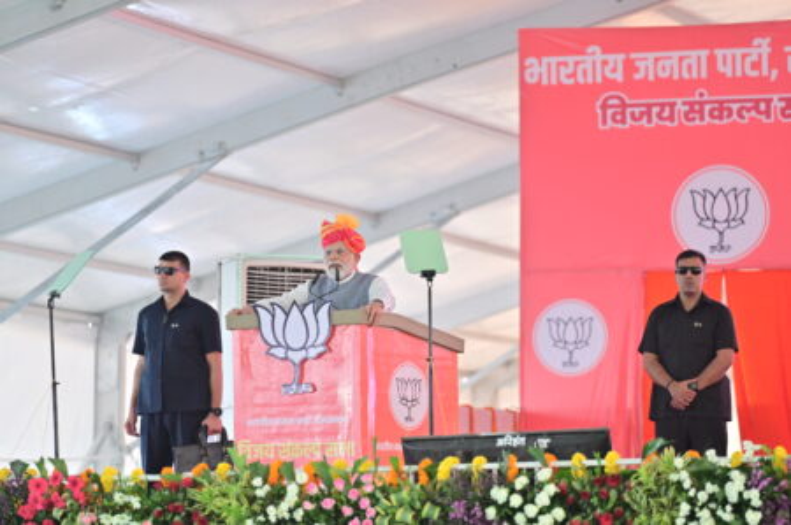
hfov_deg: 10.3
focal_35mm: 200
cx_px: 396
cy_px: 262
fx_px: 4390
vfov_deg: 6.9
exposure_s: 1/640
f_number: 2.8
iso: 1600
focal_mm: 200
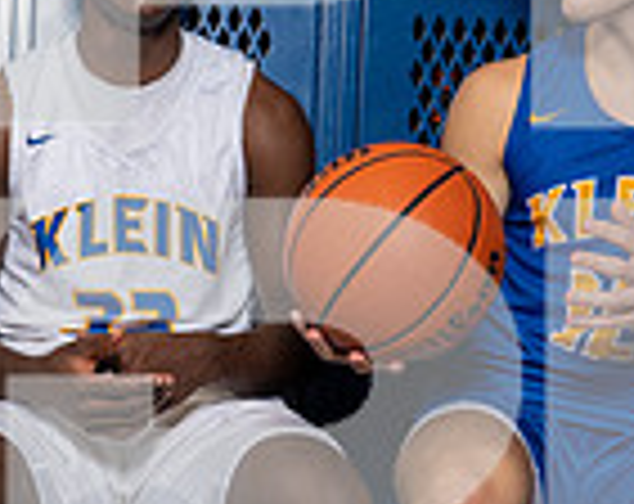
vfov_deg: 16.3
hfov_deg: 19.7
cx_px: -81
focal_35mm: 93
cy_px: 439
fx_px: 1740
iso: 800
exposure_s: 1/200
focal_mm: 24
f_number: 8
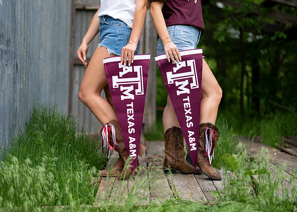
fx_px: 446
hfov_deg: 36.9
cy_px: 106
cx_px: 150
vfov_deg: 26.8
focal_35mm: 53
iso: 125
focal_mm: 50
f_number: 1.2
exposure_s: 1/800
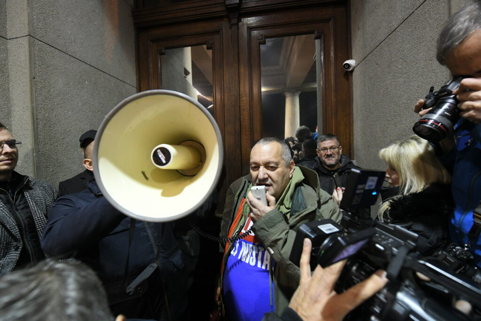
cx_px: 240
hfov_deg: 104.2
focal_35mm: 14
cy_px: 160
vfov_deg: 81.2
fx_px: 187
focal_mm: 14
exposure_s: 1/200
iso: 5000
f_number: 4
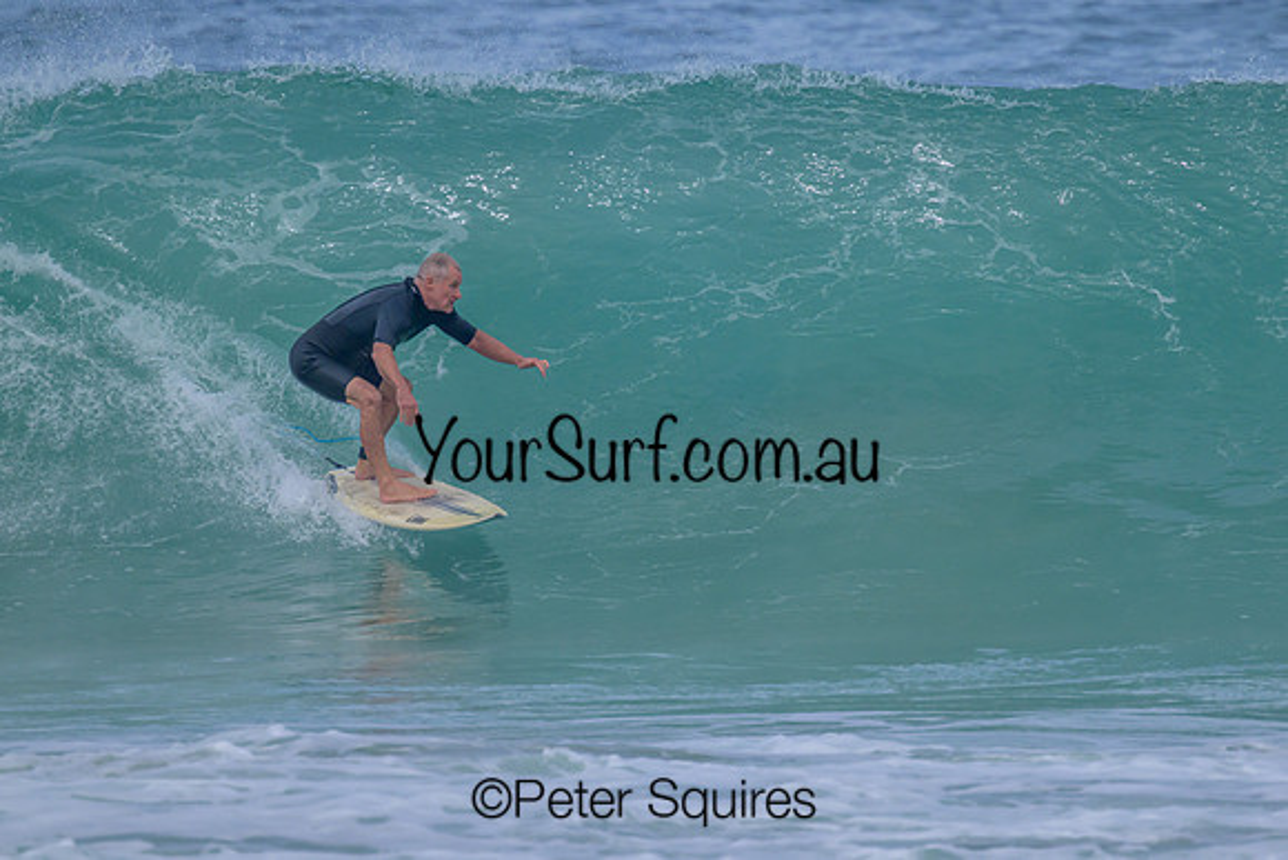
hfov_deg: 2.2
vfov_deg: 1.5
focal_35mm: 917
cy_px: 394
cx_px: 735
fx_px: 32802
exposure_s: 1/2000
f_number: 11
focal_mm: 800
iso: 900
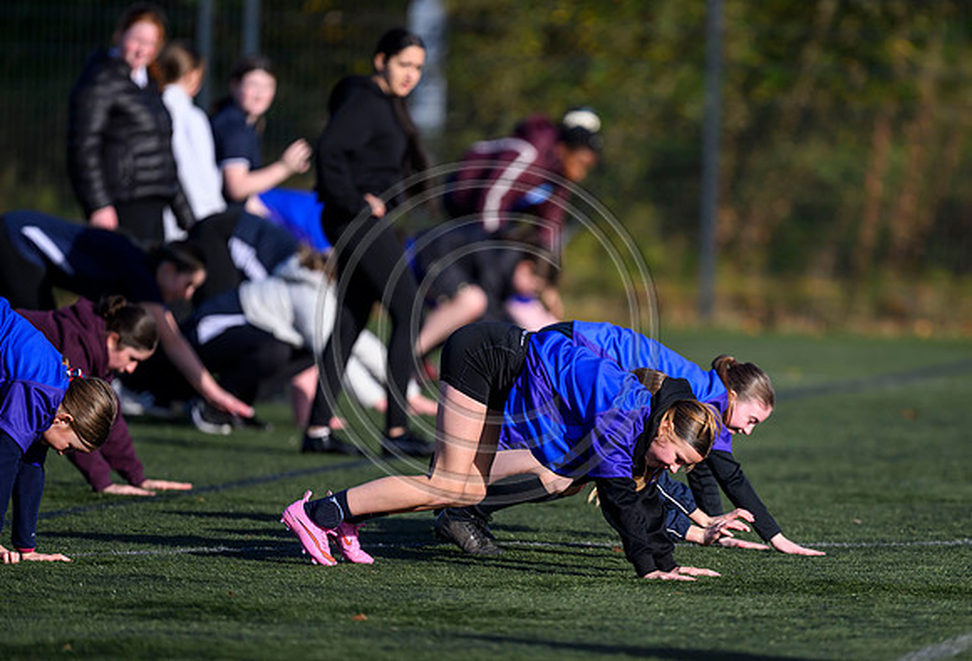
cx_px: 586
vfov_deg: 2.9
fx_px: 13021
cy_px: 391
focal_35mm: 479
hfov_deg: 4.3
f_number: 3.2
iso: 500
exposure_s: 1/6400
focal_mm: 400
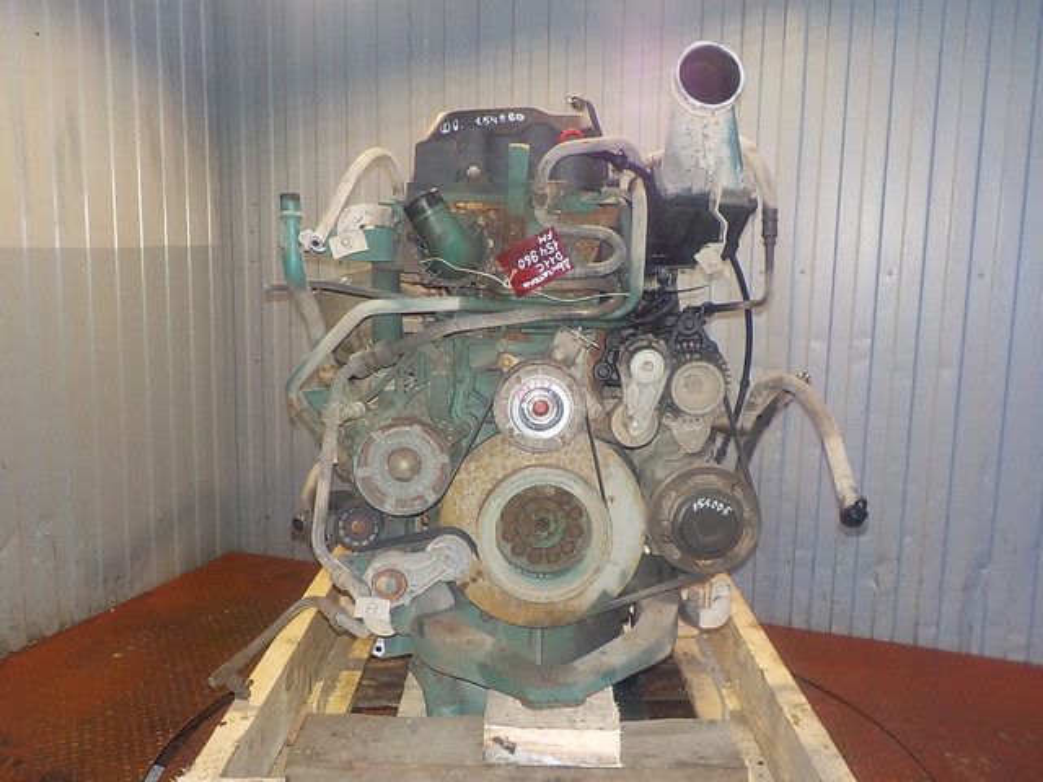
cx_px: 522
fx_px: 904
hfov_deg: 60.0
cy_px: 391
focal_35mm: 30
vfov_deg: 46.8
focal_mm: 4.1
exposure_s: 1/30
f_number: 3.3
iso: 220
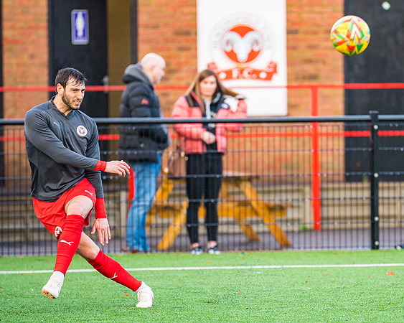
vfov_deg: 3.3
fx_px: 5527
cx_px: 296
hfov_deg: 4.2
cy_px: 179
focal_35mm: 462
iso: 1000
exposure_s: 1/1250
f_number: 2.8
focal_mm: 270
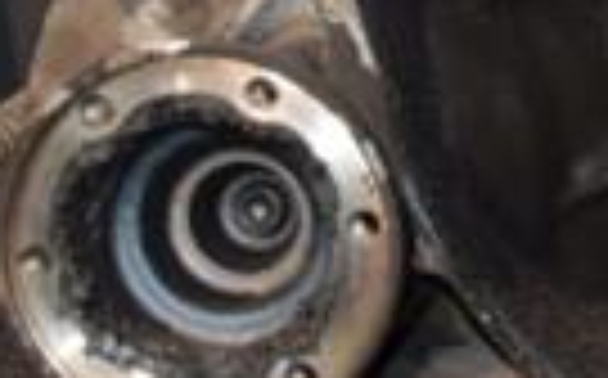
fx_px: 2818
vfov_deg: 7.6
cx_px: 1036
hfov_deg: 11.5
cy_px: -122
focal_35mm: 170
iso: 800
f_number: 5
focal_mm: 25
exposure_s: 1/60
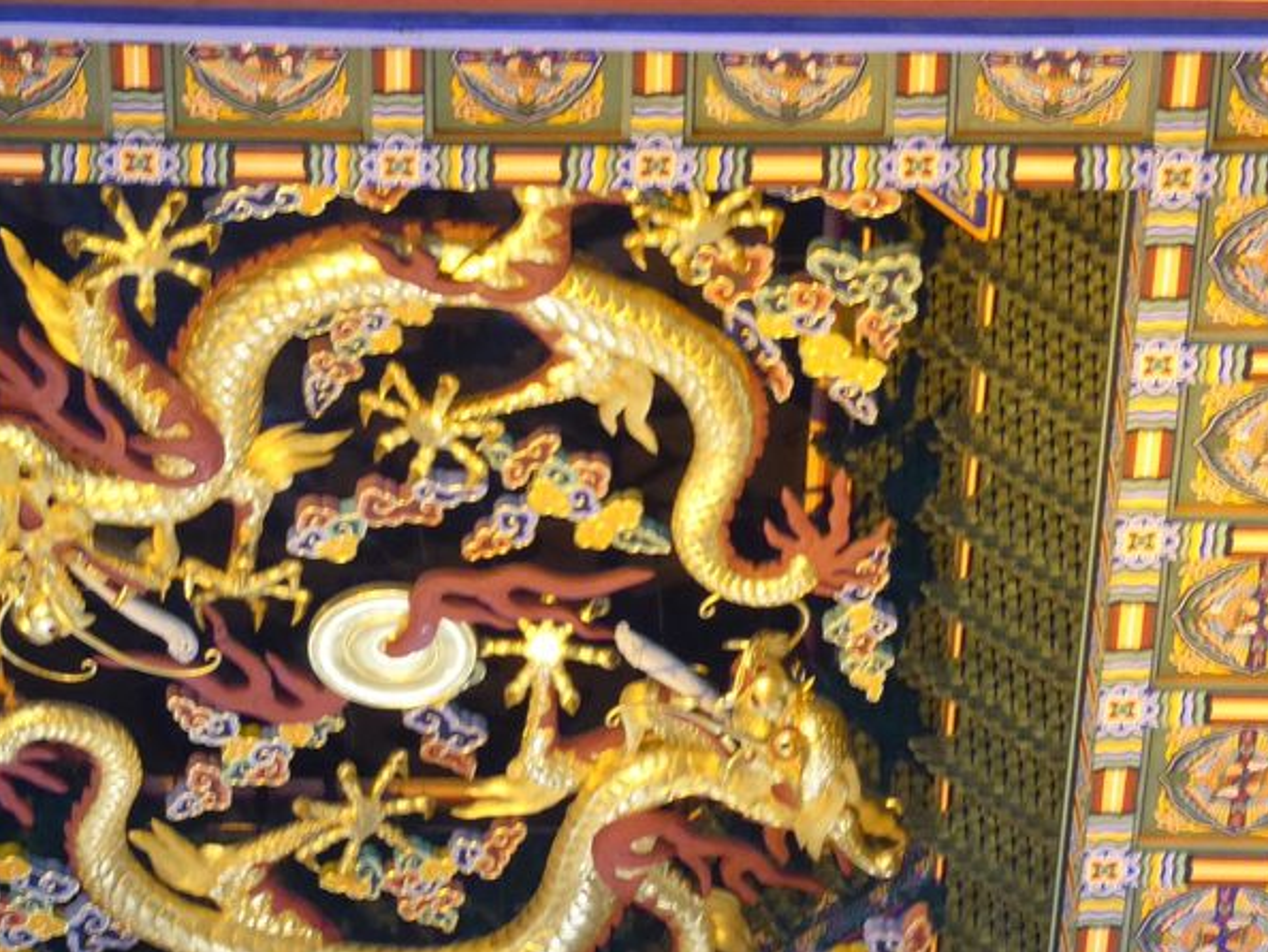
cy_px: 606
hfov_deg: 9.8
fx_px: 7402
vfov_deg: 7.4
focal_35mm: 202
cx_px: 425
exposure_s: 1/4
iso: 800
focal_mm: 24.2
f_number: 5.3
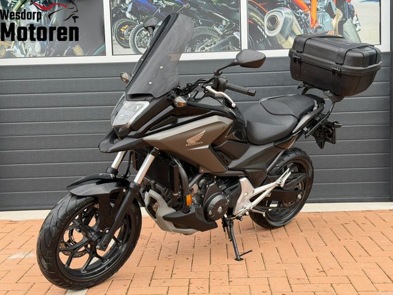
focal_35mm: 48
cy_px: 148
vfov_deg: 30.3
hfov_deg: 39.7
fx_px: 545
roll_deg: +2.2
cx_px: 196
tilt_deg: -3.7
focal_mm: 6.76
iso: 100
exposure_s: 1/541
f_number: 1.78
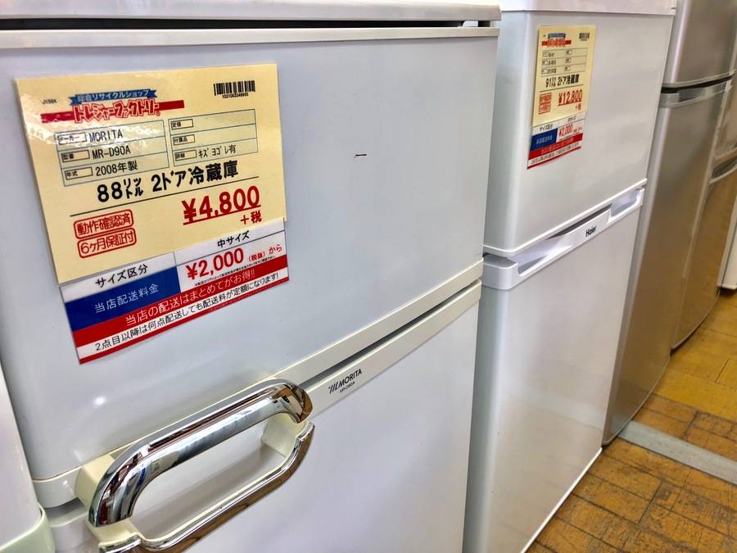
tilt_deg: -22.6
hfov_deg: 61.7
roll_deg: +0.4
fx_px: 617
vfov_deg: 48.2
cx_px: 368
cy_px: 276
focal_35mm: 29
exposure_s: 1/101
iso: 25
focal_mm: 3.99
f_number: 1.8
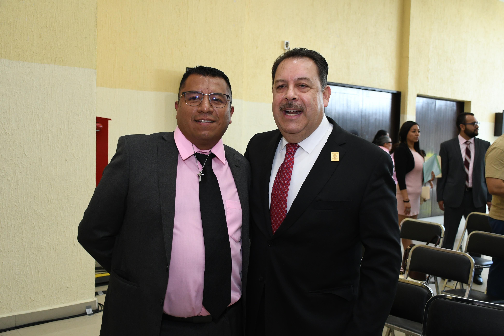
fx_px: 476
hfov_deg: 55.8
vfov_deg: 38.9
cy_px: 168
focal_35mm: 34
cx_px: 252
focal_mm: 23
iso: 1250
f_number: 3.8
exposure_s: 1/100
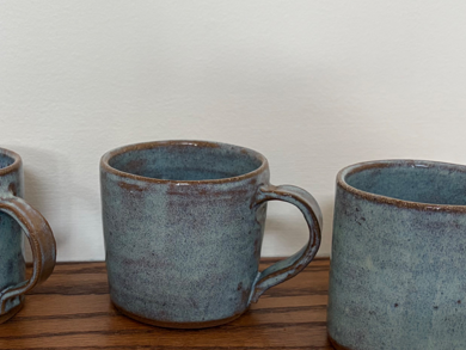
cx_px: 92
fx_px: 808
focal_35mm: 60
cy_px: 213
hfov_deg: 31.3
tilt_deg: -18.1
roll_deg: +1.8
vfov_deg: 24.4
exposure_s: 1/76
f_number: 1.6
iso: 125
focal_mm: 5.96
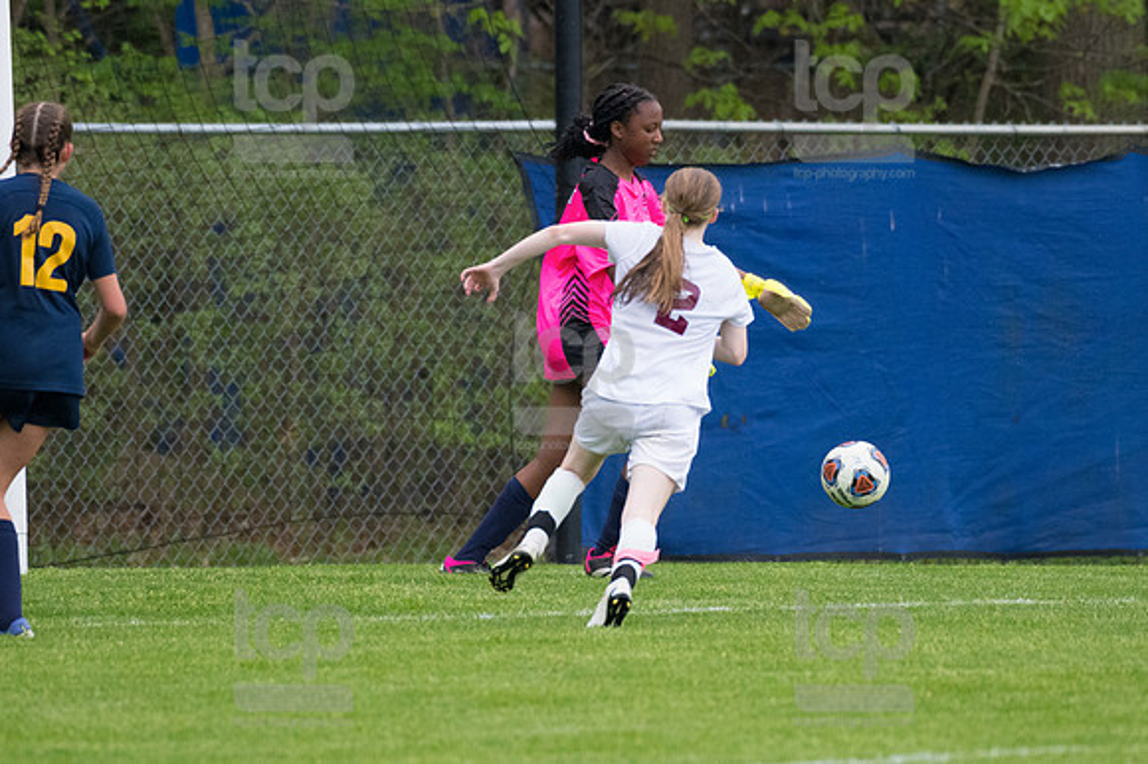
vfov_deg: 2.2
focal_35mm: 630
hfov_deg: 3.3
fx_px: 20078
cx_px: 574
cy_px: 382
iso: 2500
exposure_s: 1/1600
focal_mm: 420
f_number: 5.6
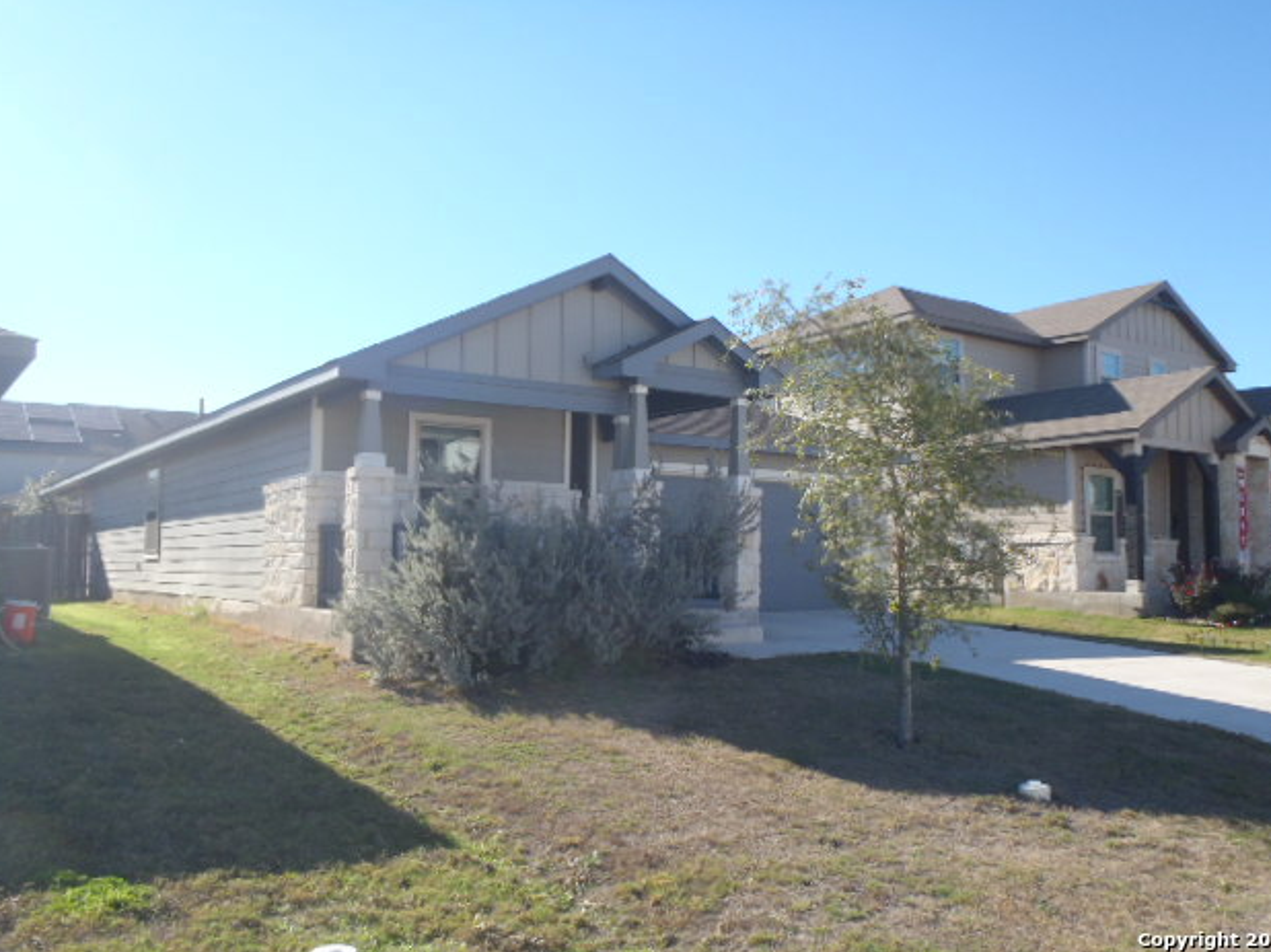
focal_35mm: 29
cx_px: 644
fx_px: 1064
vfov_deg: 48.2
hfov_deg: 61.7
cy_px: 483
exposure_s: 1/320
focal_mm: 5
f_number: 3.9
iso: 80
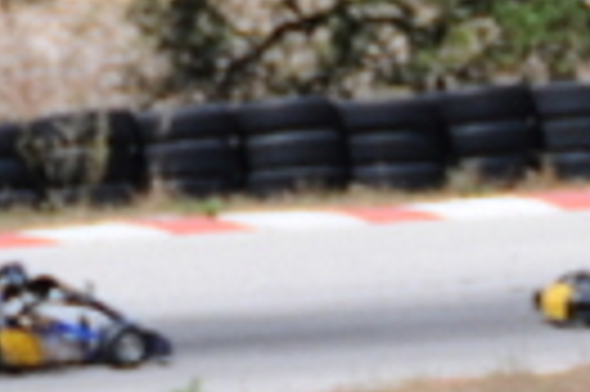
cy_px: 284
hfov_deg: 1.0
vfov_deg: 0.7
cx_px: 1779
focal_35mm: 1994
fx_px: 32639
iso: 400
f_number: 5.6
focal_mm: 170
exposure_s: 1/1600
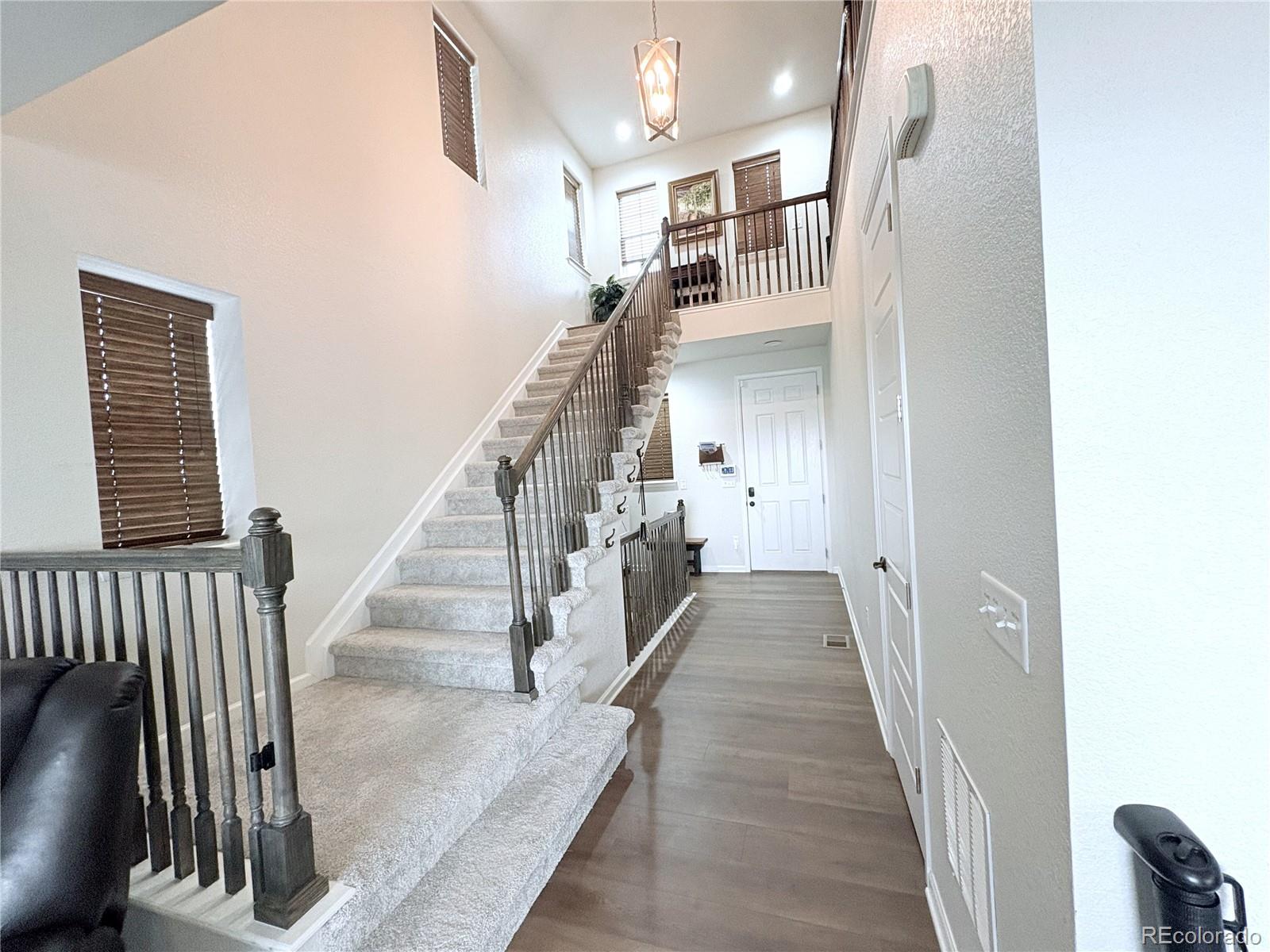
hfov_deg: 102.1
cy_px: 476
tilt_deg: -1.1
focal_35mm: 14
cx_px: 635
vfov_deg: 85.7
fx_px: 514
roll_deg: +3.6
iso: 320
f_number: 2.2
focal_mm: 2.22
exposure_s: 1/60
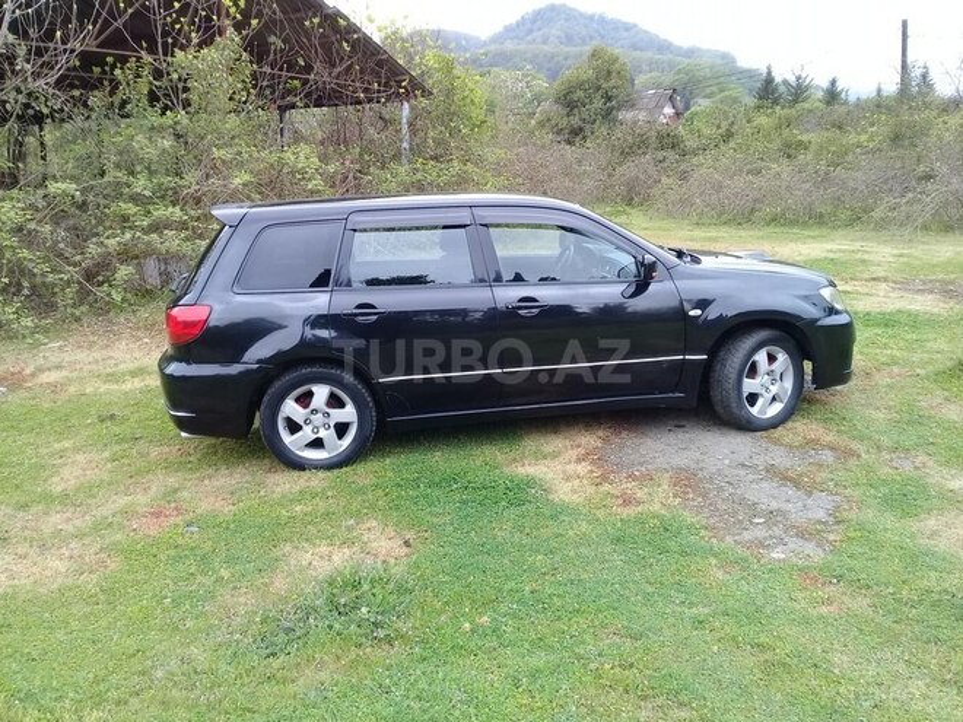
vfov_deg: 45.4
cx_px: 482
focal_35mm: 31
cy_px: 361
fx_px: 862
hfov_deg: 58.4
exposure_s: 1/228
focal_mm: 3.3
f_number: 2.2
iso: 50
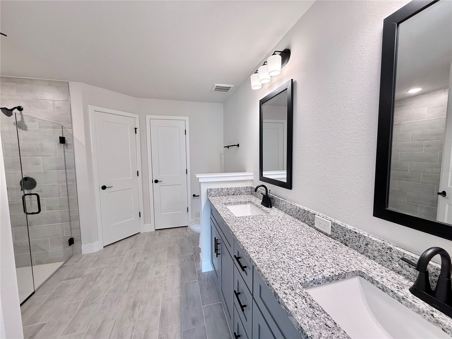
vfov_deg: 85.7
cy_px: 170
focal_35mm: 14
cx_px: 226
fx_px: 183
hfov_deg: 102.1
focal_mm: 2.22
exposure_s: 1/120
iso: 200
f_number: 2.2
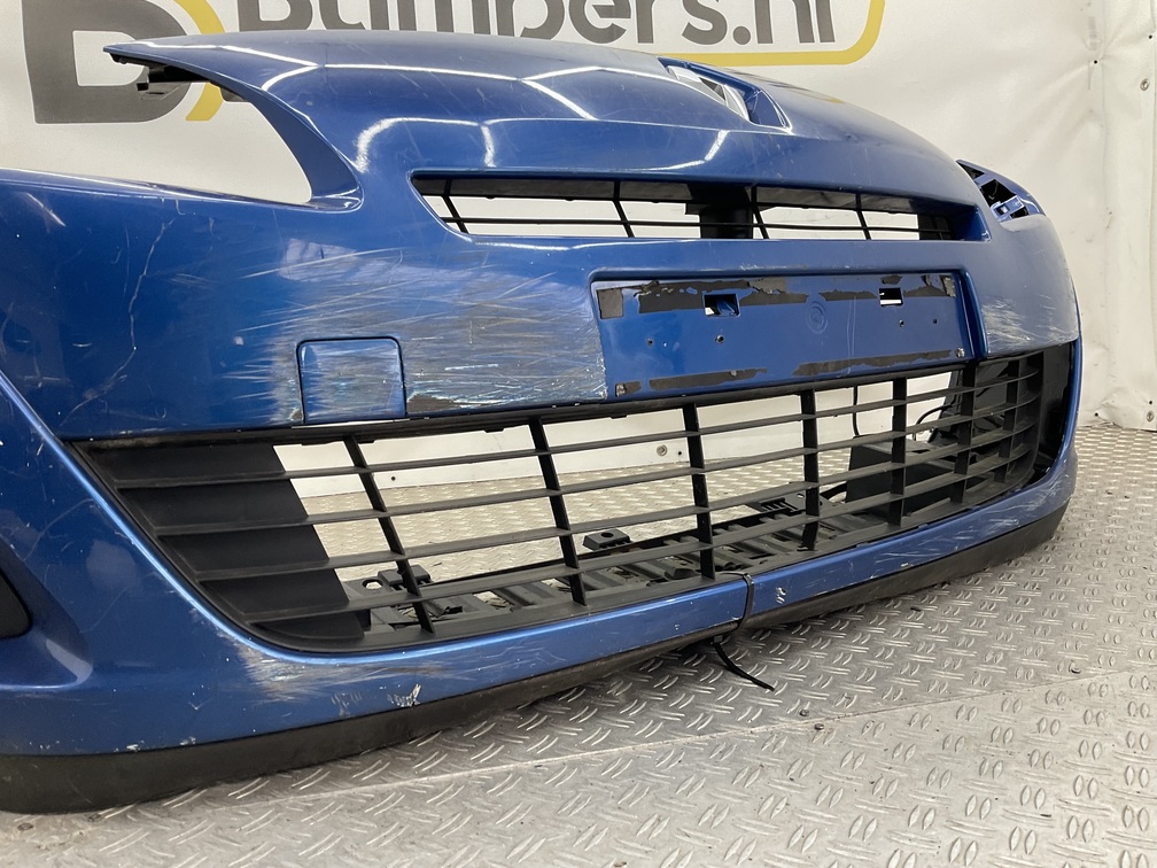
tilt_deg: -8.9
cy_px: 434
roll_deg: +1.4
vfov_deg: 48.2
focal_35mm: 29
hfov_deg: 61.7
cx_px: 578
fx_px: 969
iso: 50
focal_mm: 3
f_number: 1.8
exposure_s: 1/100
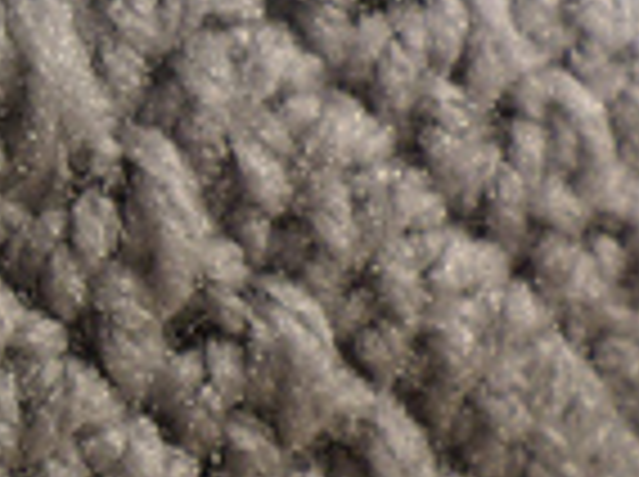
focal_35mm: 113
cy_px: 248
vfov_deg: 13.1
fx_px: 2082
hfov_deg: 16.0
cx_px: -328
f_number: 2.5
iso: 100
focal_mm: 4.5
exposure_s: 1/30
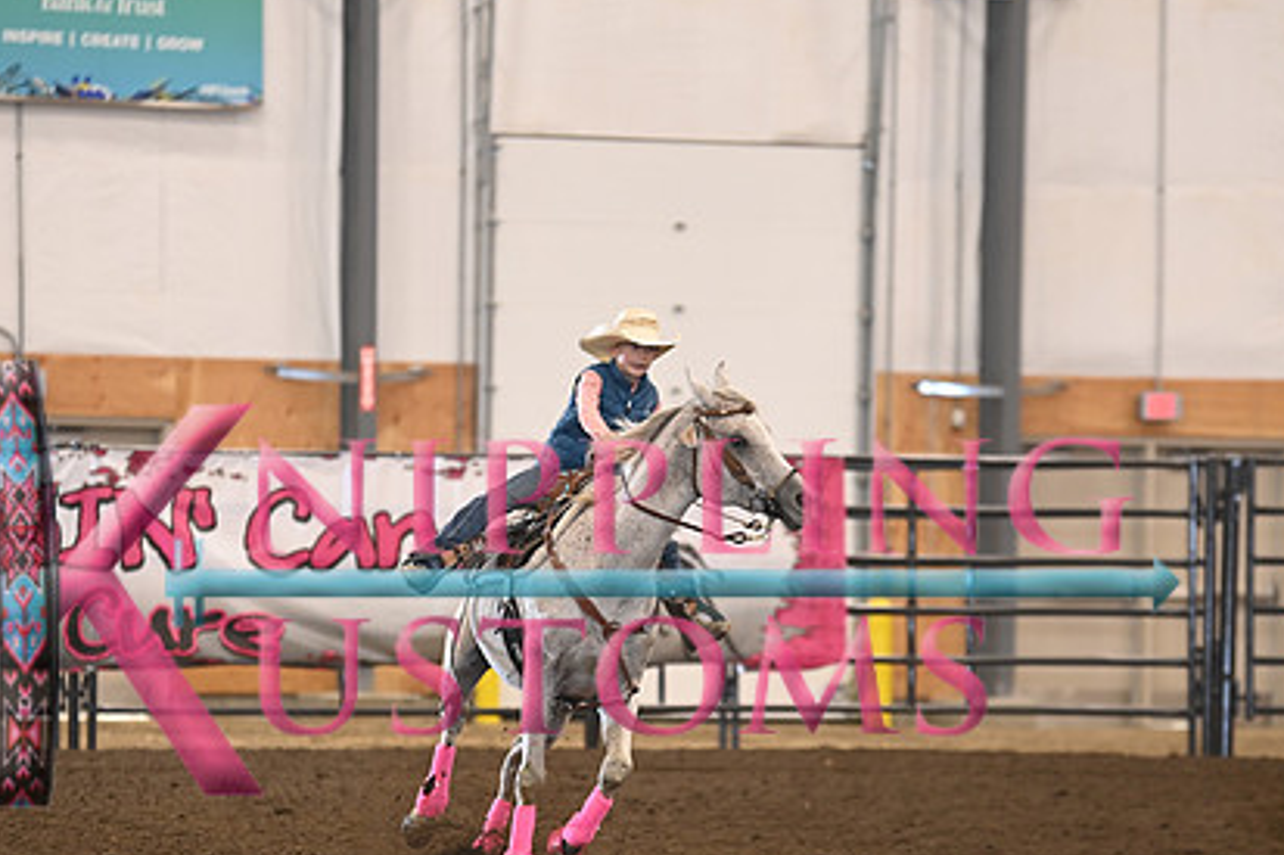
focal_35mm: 281
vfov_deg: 4.9
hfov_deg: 7.3
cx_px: 563
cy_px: 580
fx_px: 10018
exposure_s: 1/250
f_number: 3.2
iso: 1600
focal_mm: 200
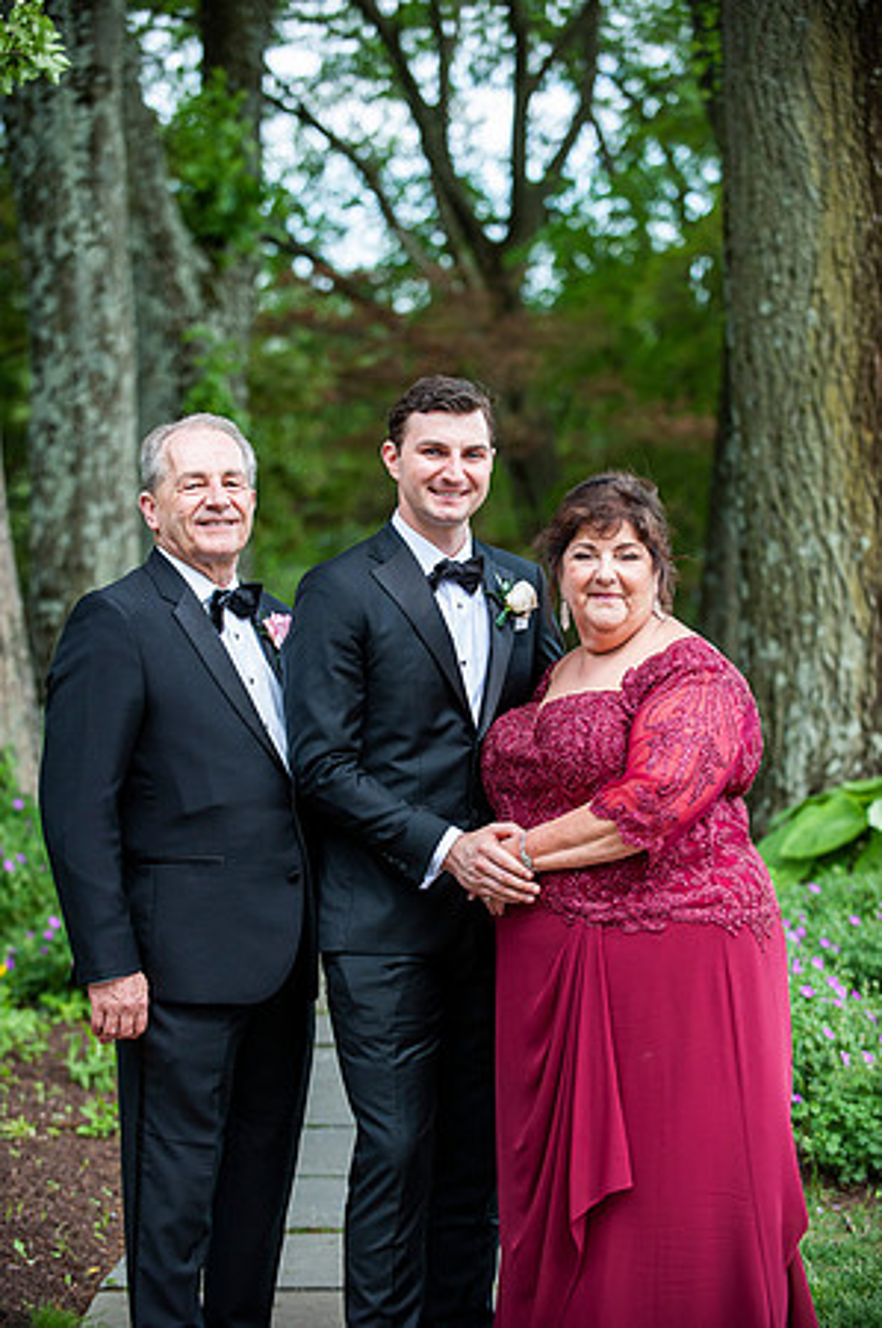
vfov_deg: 21.5
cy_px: 664
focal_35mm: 95
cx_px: 441
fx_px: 3499
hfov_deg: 14.4
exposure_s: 1/800
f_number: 3.5
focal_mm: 95
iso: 640
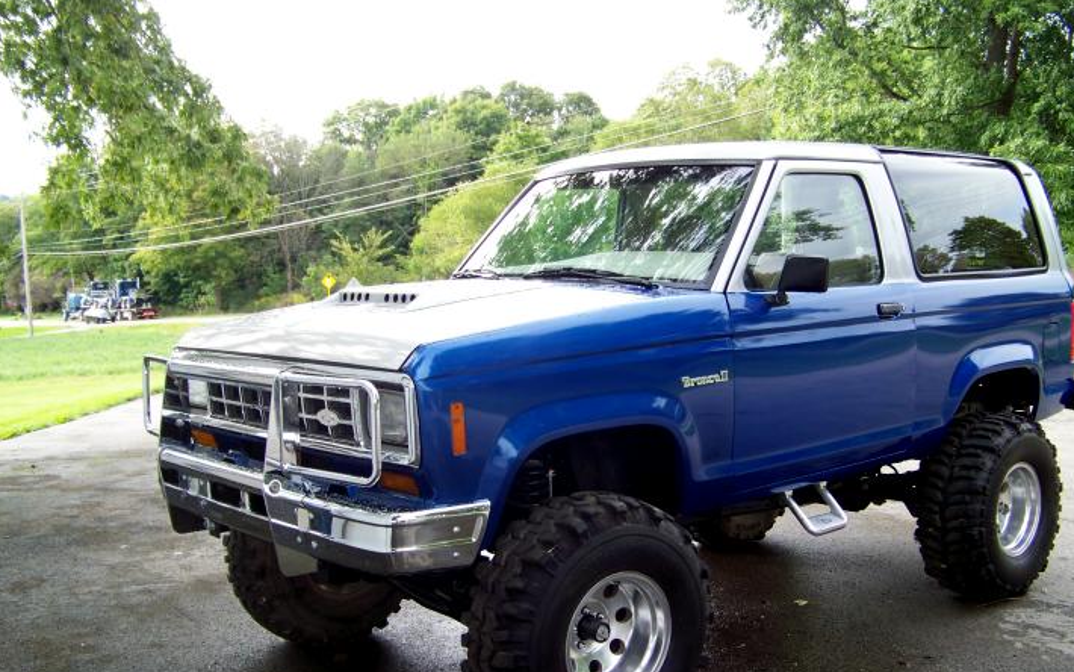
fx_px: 1259
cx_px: 602
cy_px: 394
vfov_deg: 29.8
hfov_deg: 46.1
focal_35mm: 43
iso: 62
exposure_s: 1/100
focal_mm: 5.85
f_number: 2.8
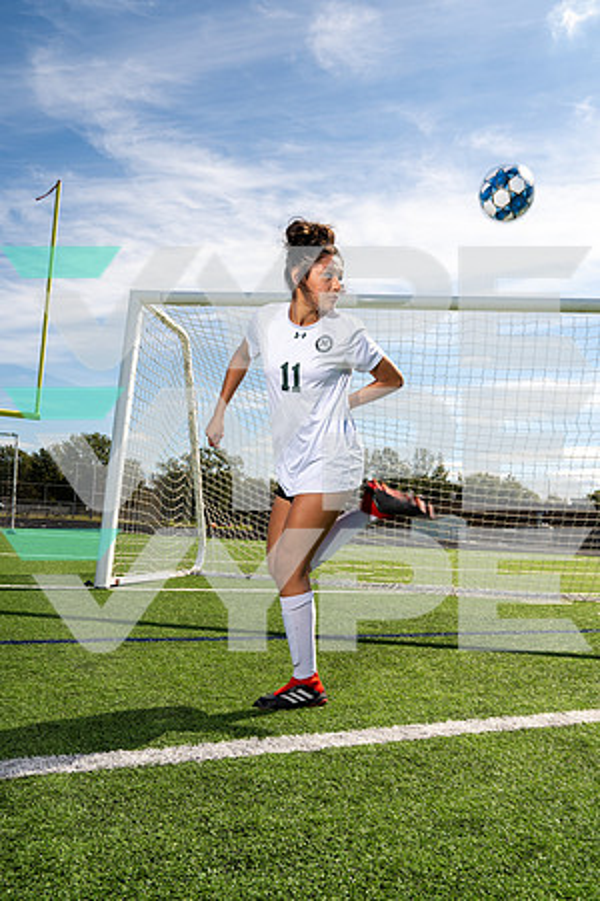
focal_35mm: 31
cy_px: 450
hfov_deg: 42.3
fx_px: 775
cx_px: 300
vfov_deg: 60.3
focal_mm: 31
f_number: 8
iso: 100
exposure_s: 1/250
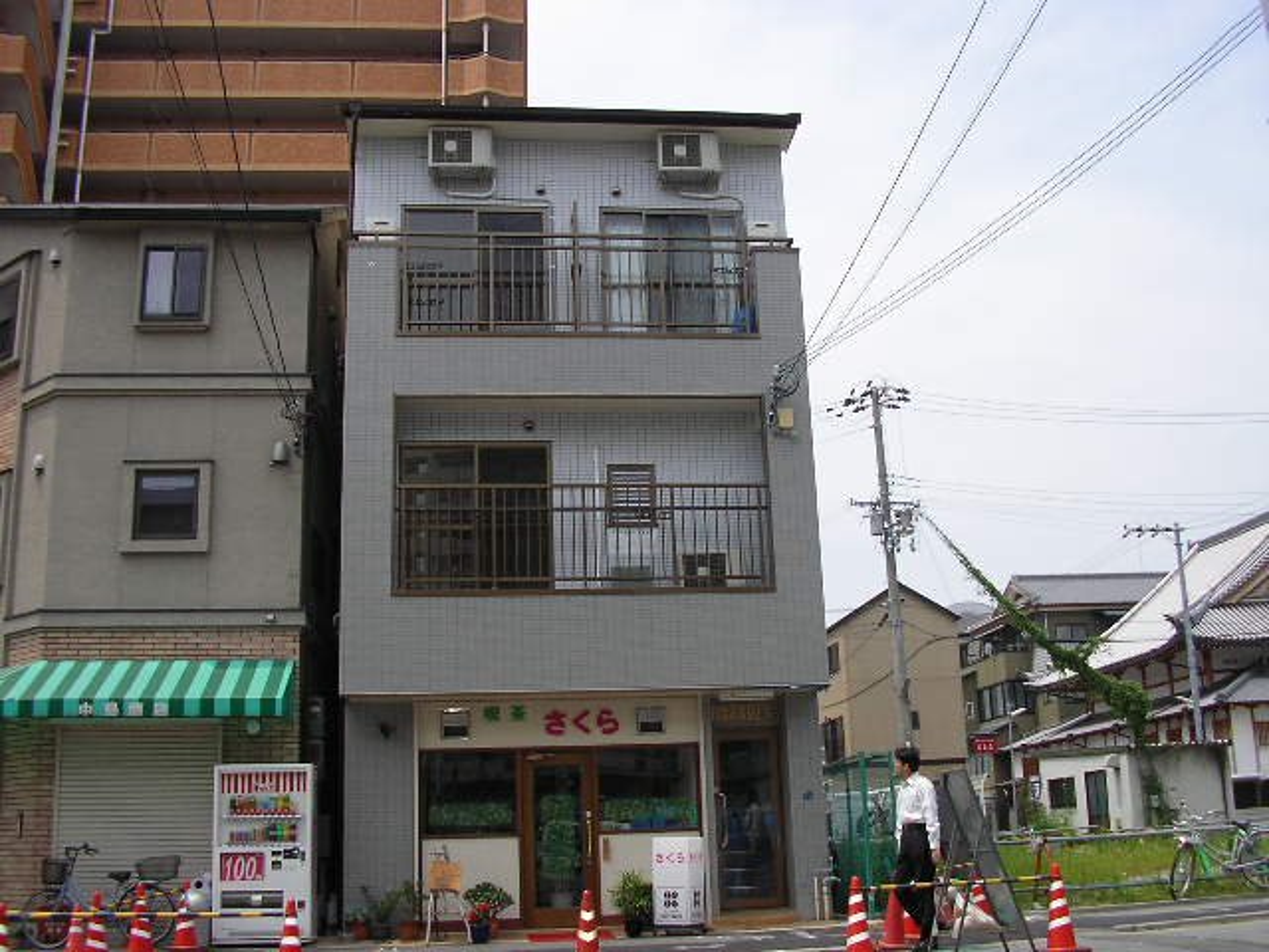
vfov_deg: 37.7
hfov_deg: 49.0
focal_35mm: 38
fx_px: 1393
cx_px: 634
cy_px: 476
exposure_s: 1/756
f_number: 4.1
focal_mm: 5.8
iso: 71
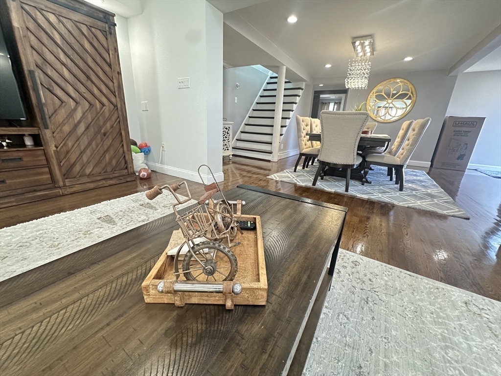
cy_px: 188
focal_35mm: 14
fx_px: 203
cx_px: 250
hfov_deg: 102.1
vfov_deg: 85.7
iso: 400
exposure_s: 1/60
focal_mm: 2.22
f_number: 2.2
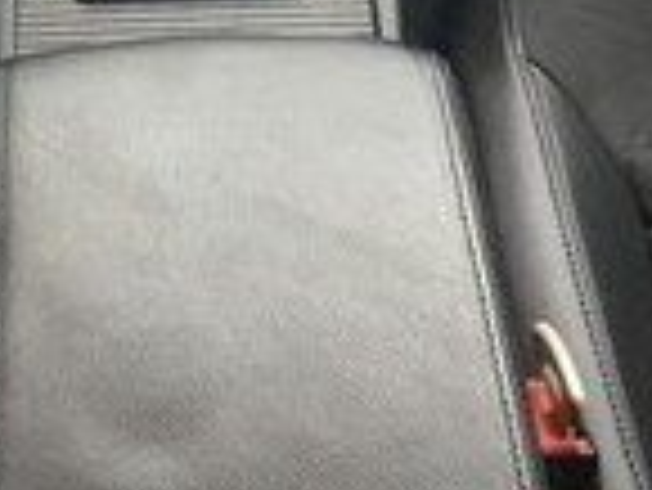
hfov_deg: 14.8
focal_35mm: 132
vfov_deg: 10.4
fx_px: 2488
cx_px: 85
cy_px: -461
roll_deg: +0.6
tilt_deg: -36.2
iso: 64
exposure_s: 1/33
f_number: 2.2
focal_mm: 4.15
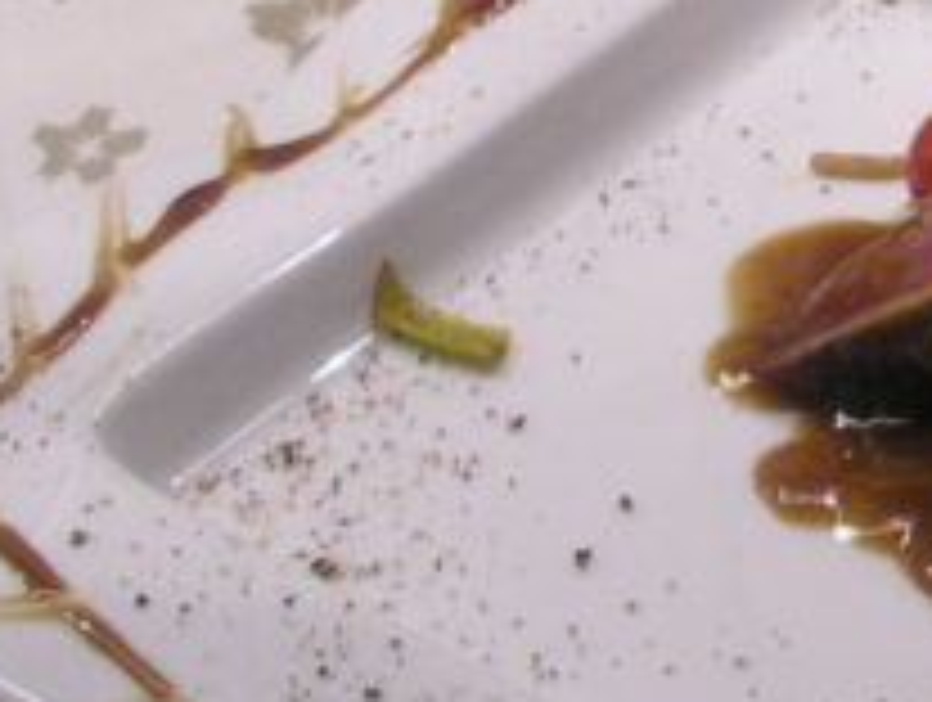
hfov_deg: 13.6
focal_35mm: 137
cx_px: 1355
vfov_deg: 10.8
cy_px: 140
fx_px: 3695
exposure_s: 1/35
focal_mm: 5.6
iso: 100
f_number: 2.7
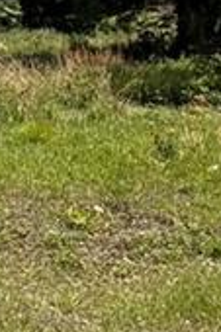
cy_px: -23
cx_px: -413
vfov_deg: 19.1
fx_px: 950
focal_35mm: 103
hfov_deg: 10.2
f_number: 2.2
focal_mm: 2.22
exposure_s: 1/1832
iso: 40
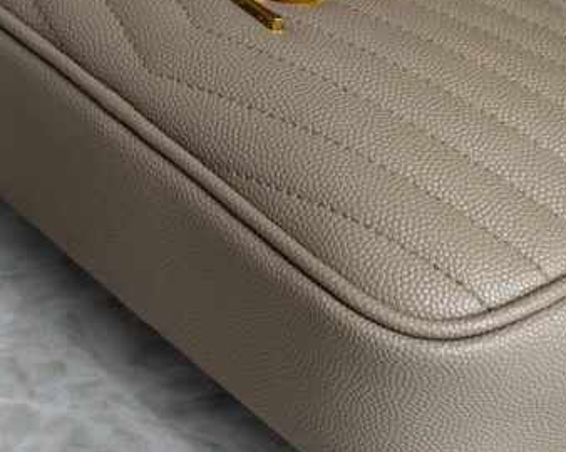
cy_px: 203
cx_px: 328
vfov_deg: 13.9
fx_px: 1858
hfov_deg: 17.3
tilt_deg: -45.8
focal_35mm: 111
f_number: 1.78
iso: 50
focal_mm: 6.76
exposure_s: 1/131
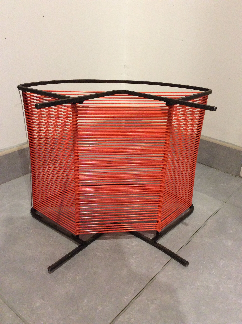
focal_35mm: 32
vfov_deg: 56.9
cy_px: 162
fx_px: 299
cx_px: 121
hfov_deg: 44.1
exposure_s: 1/25
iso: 250
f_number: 2.4
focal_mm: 3.3
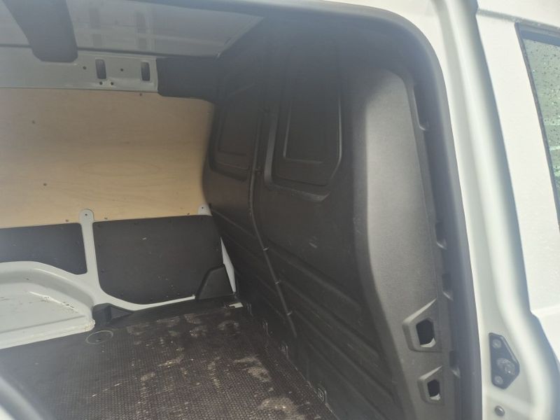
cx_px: 280
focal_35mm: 23
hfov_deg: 73.9
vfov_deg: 58.9
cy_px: 210
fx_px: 372
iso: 200
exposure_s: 1/180
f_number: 1.8
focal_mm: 5.4
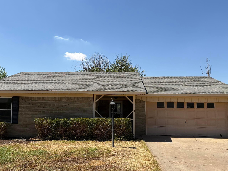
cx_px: 103
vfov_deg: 42.9
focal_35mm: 33
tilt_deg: +5.5
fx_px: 217
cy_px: 89
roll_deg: -0.2
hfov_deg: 55.3
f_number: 1.6
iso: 50
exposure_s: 1/3448
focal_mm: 5.96
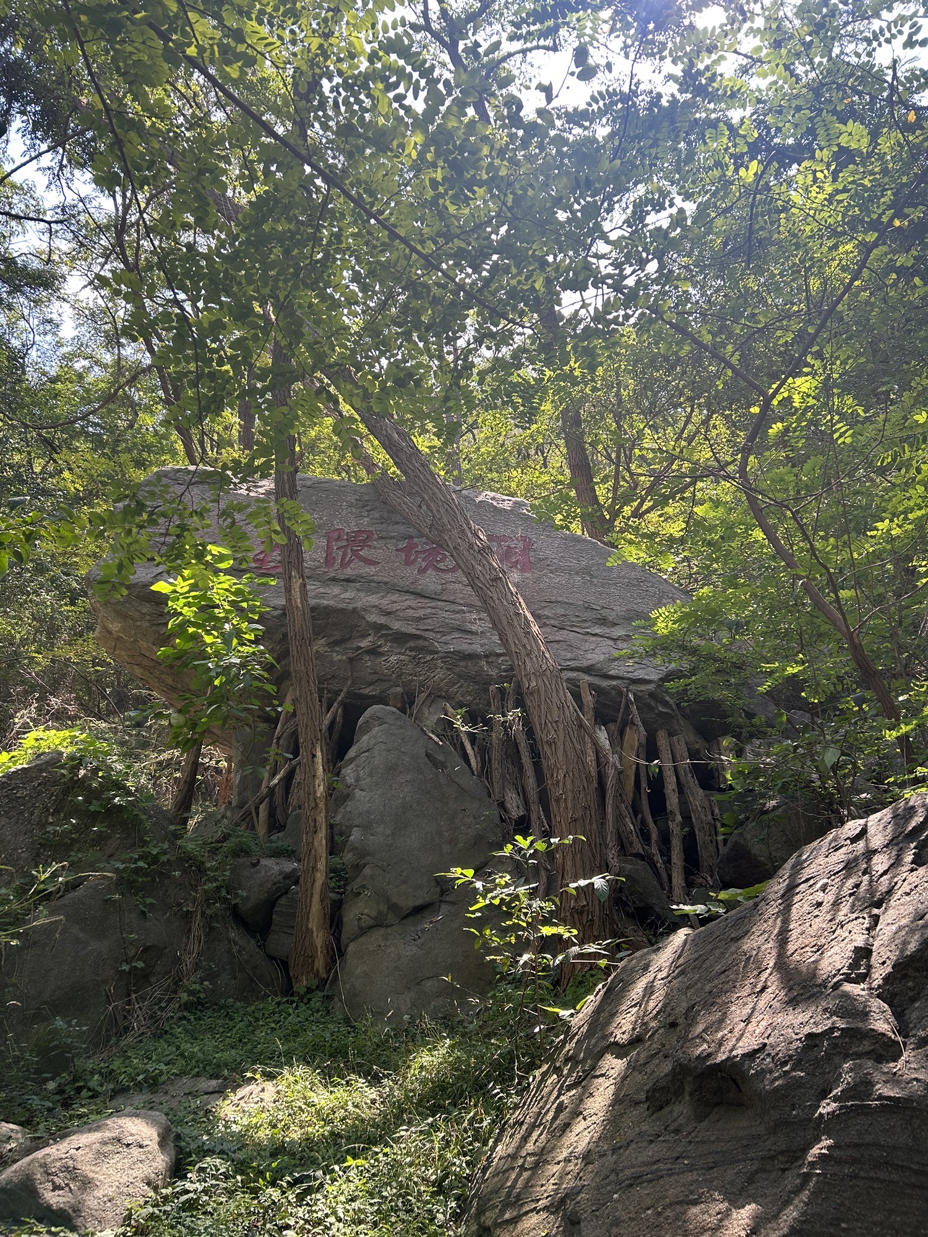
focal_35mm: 26
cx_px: 464
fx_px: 929
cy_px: 618
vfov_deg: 67.3
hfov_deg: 53.1
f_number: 1.5
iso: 50
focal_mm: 5.7
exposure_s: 1/374
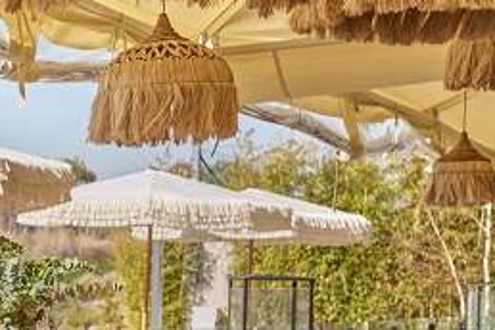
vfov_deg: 10.4
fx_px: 1787
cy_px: 404
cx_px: -263
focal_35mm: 130
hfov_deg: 14.6
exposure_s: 1/1000
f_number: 5.6
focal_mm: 42
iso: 125
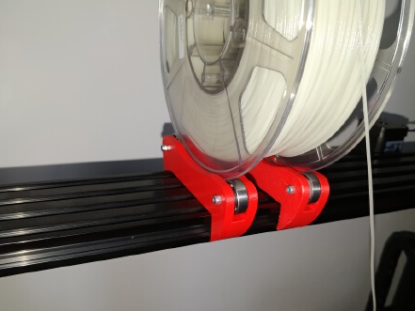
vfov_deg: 48.1
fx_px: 348
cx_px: 225
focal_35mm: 29
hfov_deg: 61.5
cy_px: 181
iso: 250
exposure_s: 1/100
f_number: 1.7
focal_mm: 4.1
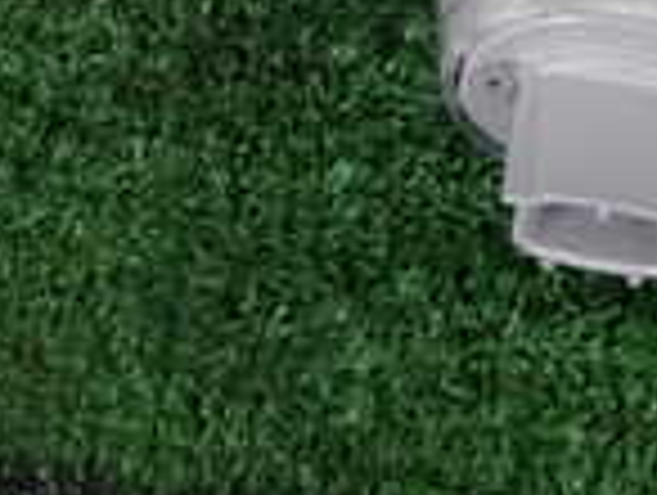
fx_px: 2338
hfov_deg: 15.9
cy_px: -378
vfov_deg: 11.3
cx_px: 171
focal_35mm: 123
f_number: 2.3
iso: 125
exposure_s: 1/60
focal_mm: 5.4
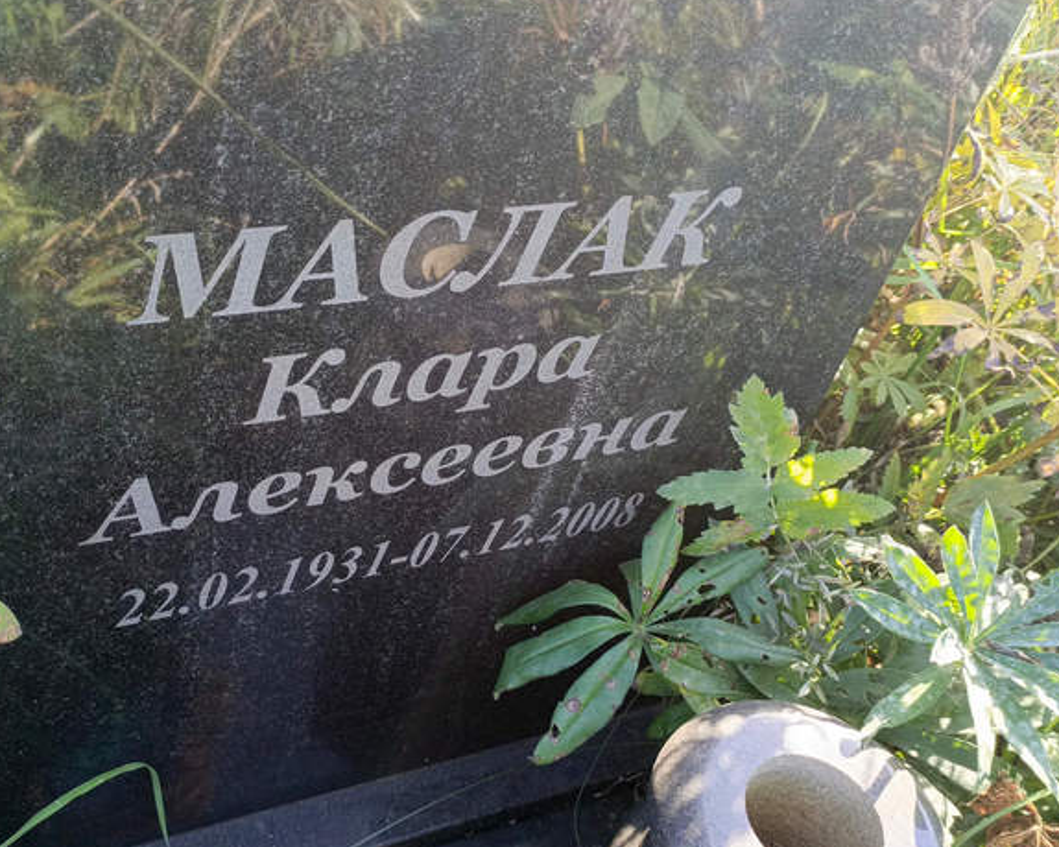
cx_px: 435
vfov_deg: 43.2
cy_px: 483
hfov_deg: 52.6
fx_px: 1065
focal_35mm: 34
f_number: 1.69
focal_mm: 4.76
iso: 166
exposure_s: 1/100
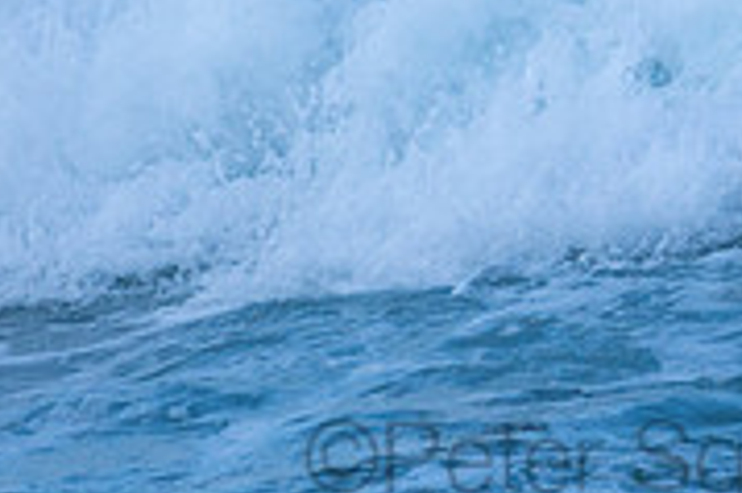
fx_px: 50017
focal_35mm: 2429
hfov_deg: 0.8
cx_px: 626
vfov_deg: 0.6
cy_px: -230
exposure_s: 1/1000
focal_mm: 500
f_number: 5.6
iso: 320
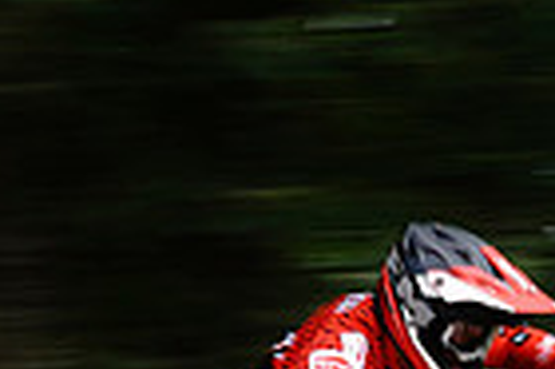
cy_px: 534
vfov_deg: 4.7
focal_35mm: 291
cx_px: 603
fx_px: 4481
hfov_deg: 7.1
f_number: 10
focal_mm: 70
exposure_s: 1/50
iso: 125
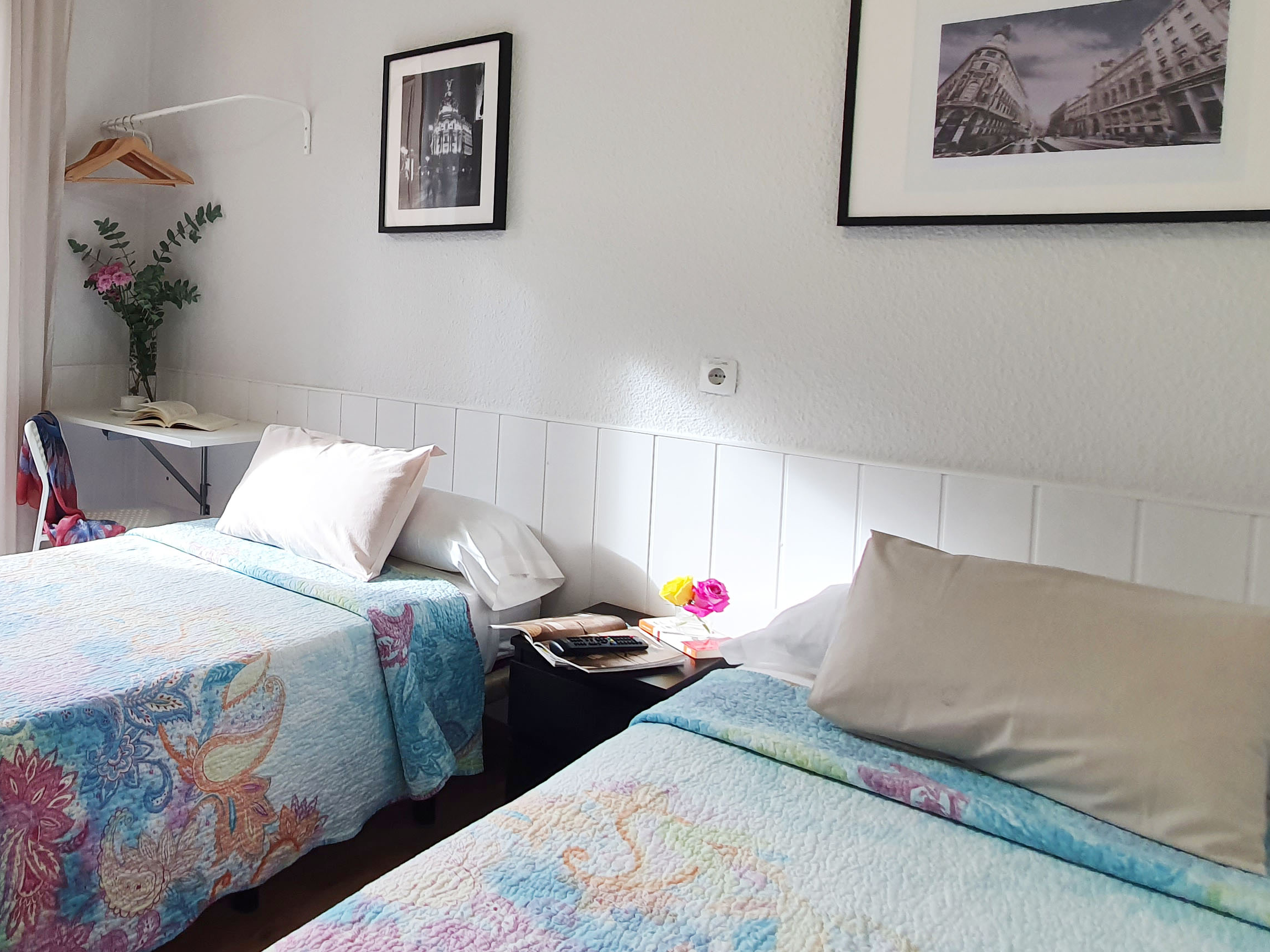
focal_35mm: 26
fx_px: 954
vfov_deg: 52.4
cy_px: 344
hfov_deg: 61.3
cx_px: 240
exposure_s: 1/100
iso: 64
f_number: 2.2
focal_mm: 1.8
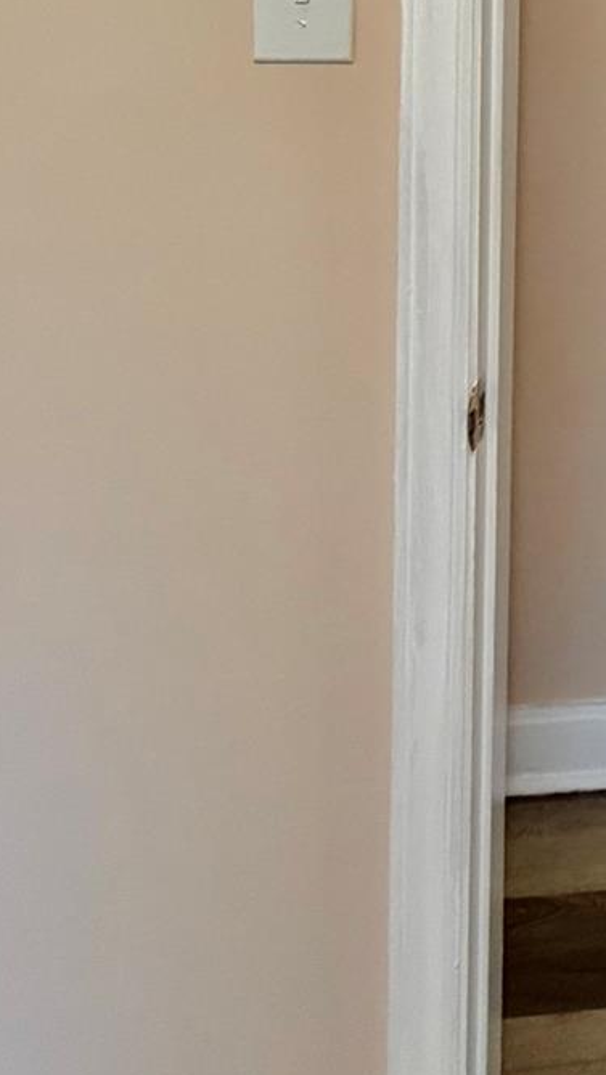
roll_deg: -2.2
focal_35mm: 35
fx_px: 998
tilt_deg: -2.1
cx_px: 889
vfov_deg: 49.9
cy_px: 93
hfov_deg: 25.9
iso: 400
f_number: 2.2
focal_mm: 2.22
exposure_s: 1/60
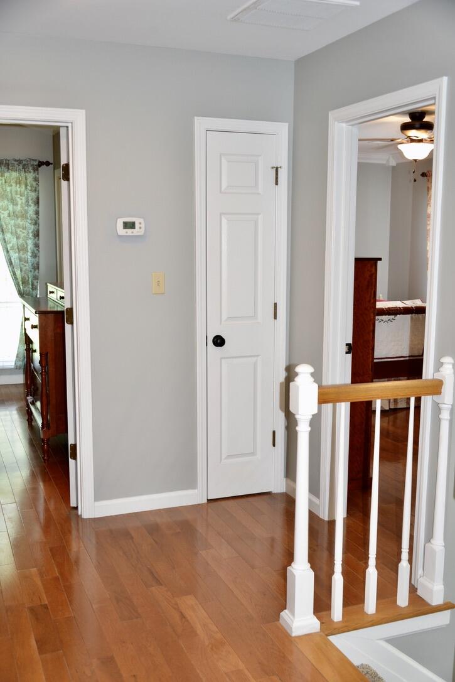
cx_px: 228
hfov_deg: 35.1
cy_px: 341
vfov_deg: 50.7
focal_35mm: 38
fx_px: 720
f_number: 5
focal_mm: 38
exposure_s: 1/60
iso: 1400
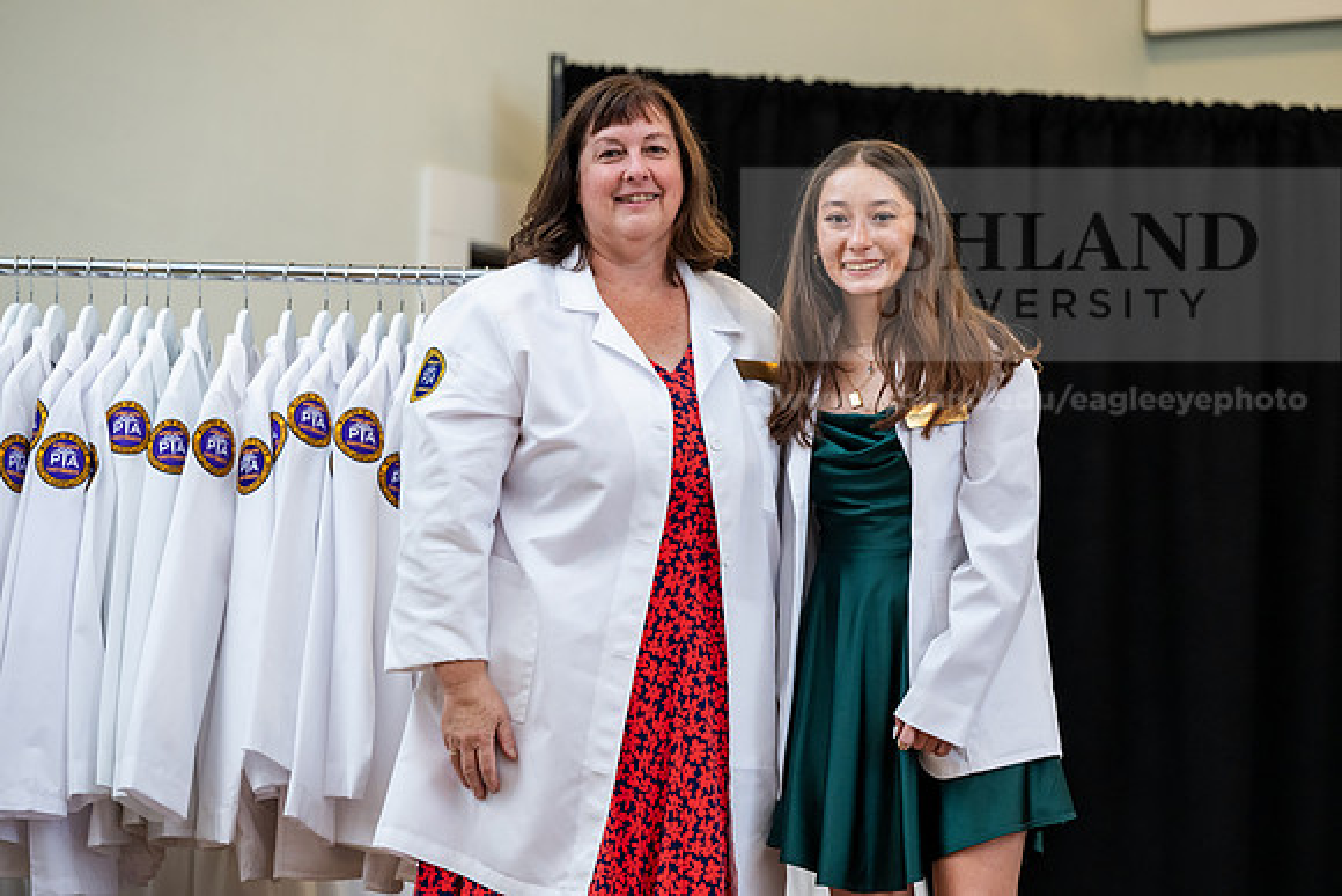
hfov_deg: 17.1
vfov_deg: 11.4
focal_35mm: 120
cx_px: 671
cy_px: 448
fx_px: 4474
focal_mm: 120
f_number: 3.5
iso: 1600
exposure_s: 1/200
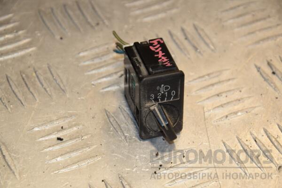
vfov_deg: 8.7
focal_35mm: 158
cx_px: 141
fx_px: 1234
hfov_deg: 13.0
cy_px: 94
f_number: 8
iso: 800
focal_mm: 105
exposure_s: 1/200
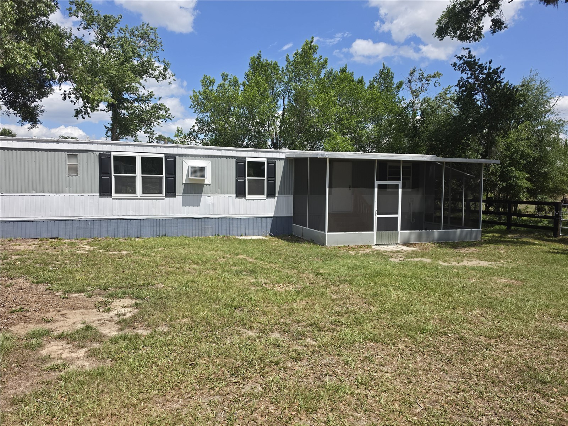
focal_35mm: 23
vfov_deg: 58.9
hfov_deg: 73.9
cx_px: 284
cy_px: 213
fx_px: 377
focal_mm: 6.5
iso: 32
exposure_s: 1/3818
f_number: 1.4
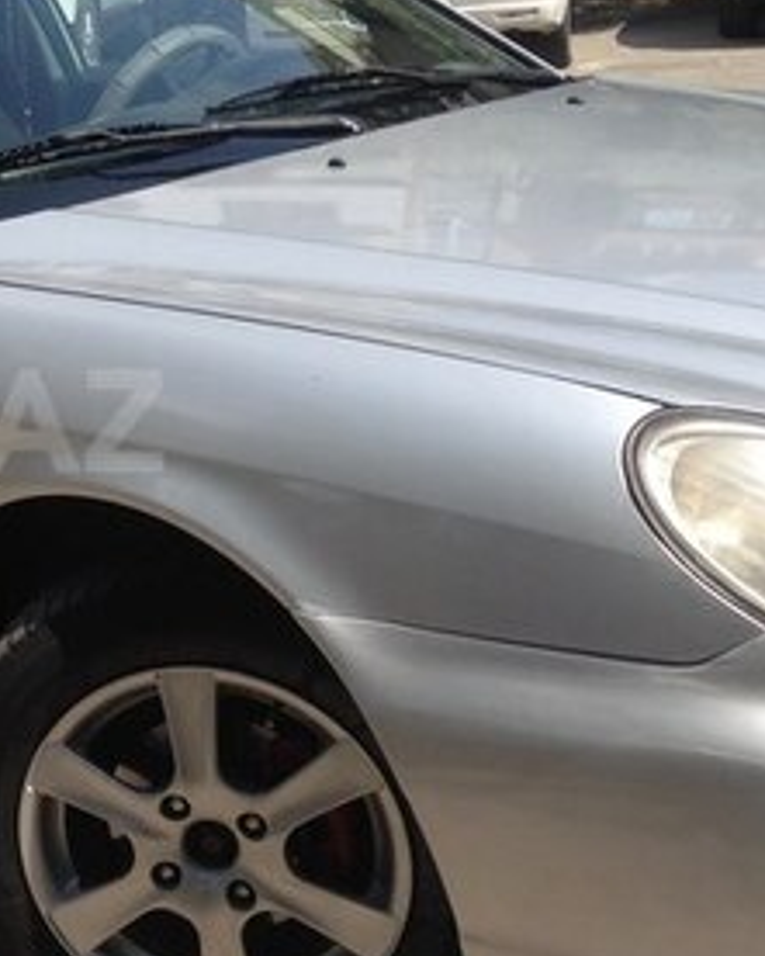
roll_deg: +6.5
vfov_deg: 24.7
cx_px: -190
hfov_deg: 18.7
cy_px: 421
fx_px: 2178
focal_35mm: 77
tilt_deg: -13.1
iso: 50
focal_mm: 4.12
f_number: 2.4
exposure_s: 1/1130
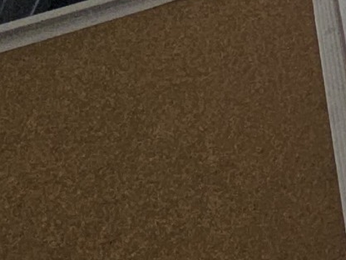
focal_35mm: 96
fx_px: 960
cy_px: -687
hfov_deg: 13.6
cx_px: 864
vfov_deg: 9.0
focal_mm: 2.2
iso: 50
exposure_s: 1/163
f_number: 2.2
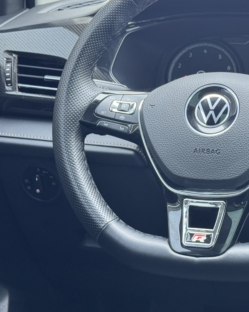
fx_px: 847
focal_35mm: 92
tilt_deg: -15.1
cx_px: 223
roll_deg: +0.6
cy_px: 110
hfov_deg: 16.5
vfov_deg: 20.8
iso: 250
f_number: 1.78
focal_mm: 6.76
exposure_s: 1/50
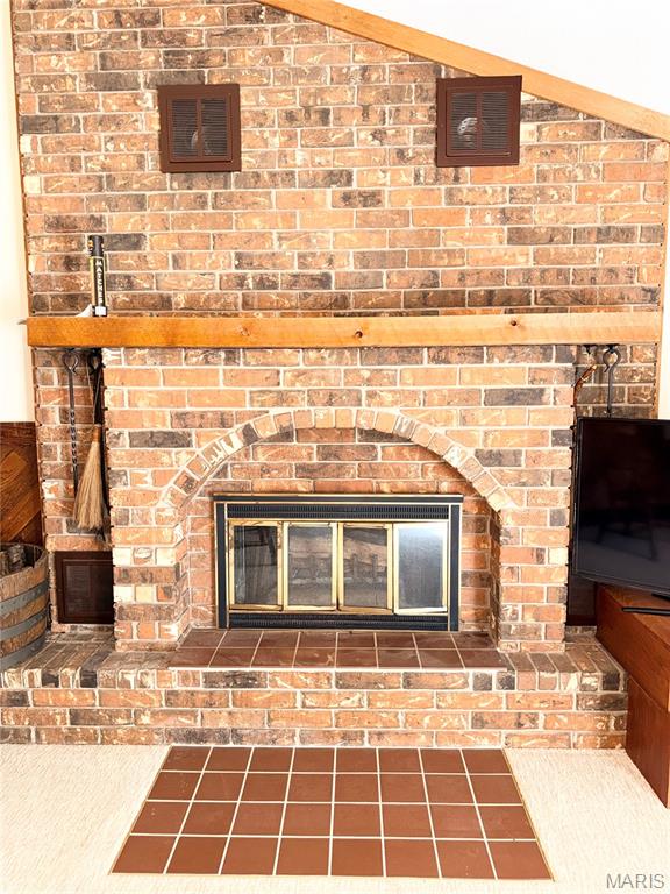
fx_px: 619
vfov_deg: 71.6
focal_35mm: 24
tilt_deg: -7.5
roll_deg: +0.6
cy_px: 447
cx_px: 335
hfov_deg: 56.8
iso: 64
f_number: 1.78
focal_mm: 6.76
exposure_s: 1/30
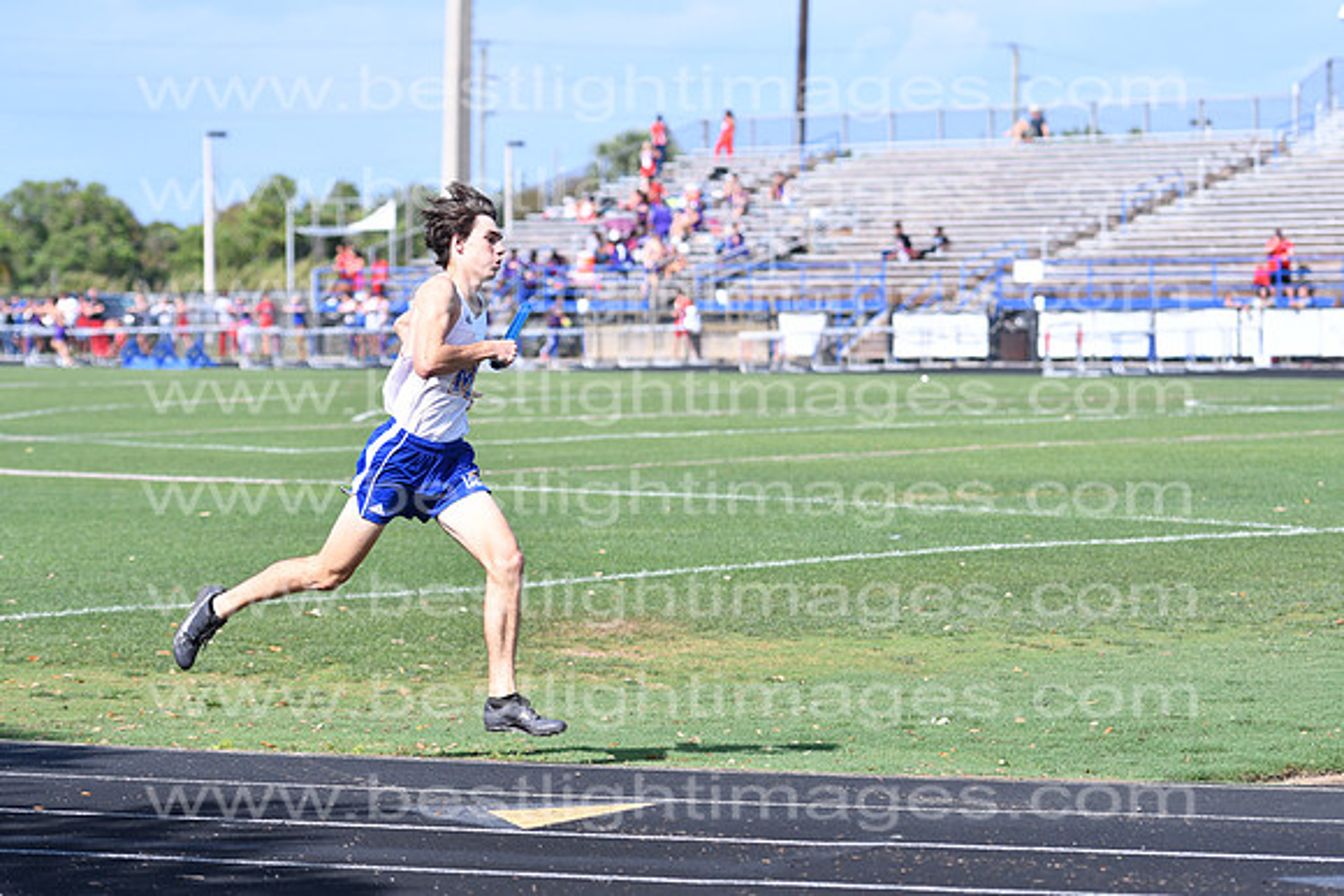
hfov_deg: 14.4
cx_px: 672
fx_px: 5321
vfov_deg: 9.6
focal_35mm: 142
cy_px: 448
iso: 200
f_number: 4
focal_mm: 95
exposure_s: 1/2000
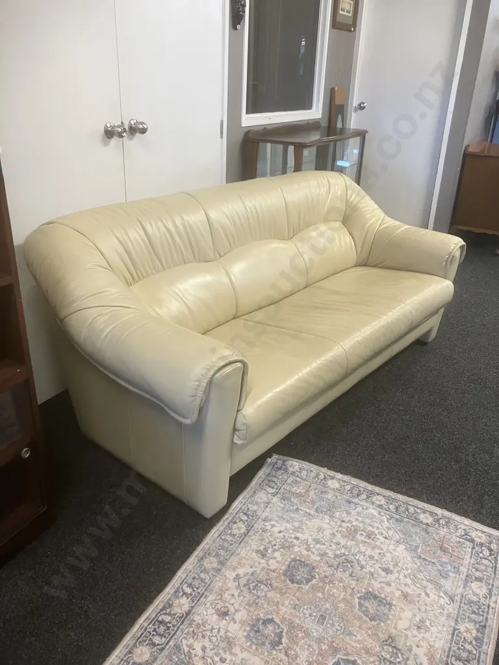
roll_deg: -3.2
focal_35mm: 28
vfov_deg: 63.4
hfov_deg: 49.7
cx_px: 250
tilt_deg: -23.4
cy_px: 332
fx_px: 538
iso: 160
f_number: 1.8
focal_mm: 3.99
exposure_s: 1/50
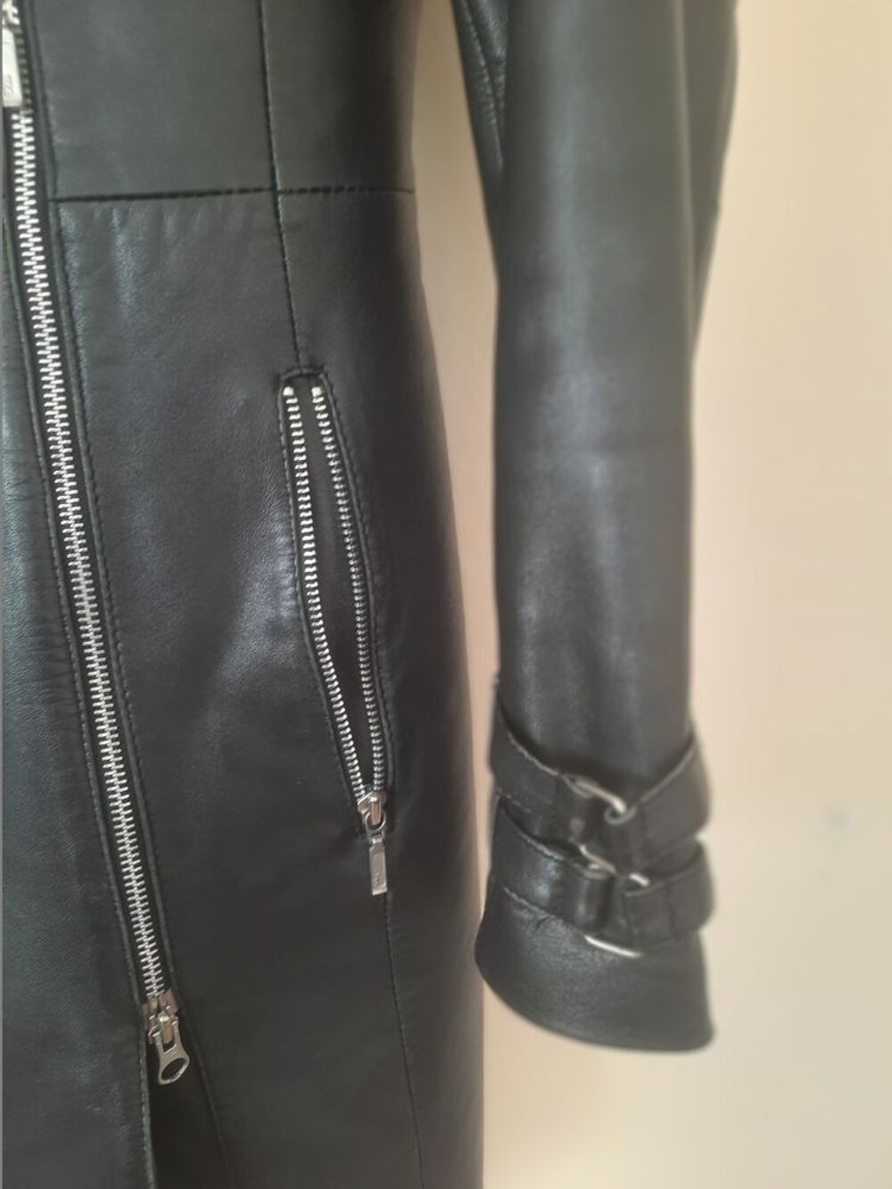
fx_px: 859
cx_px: 446
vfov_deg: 69.4
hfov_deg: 54.9
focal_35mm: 25
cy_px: 594
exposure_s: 1/50
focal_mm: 4.6
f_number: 2
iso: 125
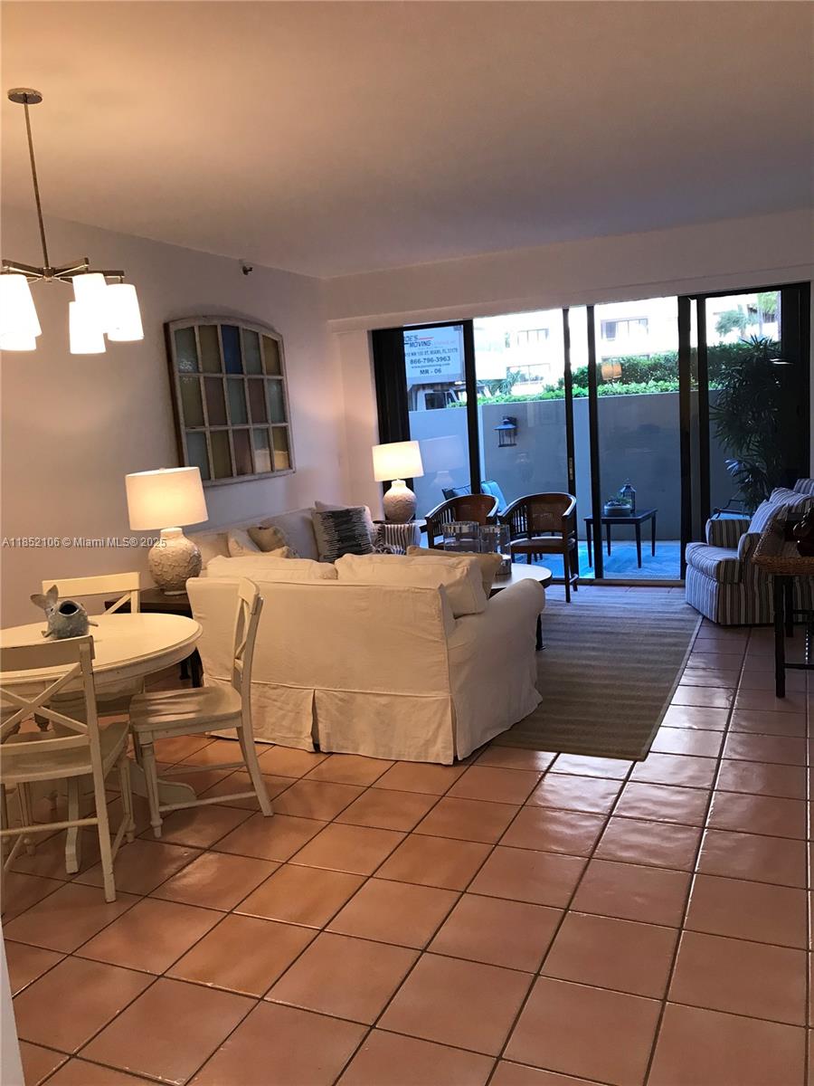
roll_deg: +3.0
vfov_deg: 63.4
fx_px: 878
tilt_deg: -7.8
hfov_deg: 49.7
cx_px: 407
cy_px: 543
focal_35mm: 28
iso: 25
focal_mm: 3.99
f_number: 1.8
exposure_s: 1/30
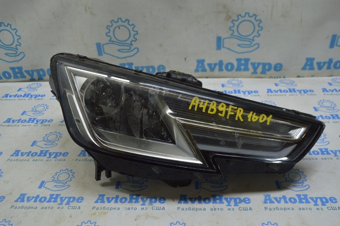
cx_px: 170
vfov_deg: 39.9
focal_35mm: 33
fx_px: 311
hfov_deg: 57.3
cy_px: 113
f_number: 5.6
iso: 400
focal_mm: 22
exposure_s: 1/40
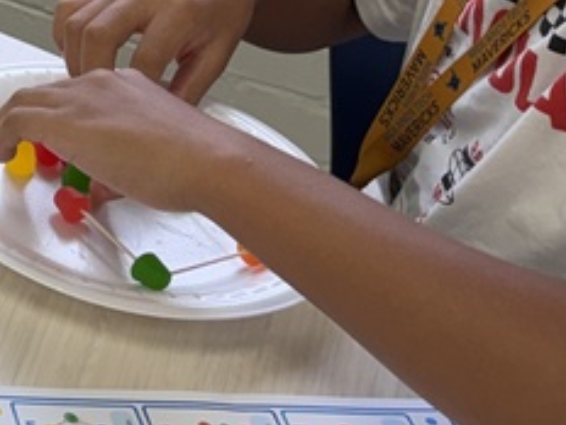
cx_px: -417
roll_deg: -3.1
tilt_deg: -32.3
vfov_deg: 13.7
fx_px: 1733
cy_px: -24
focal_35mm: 106
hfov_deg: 16.0
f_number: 1.78
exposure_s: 1/120
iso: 80
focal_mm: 6.76
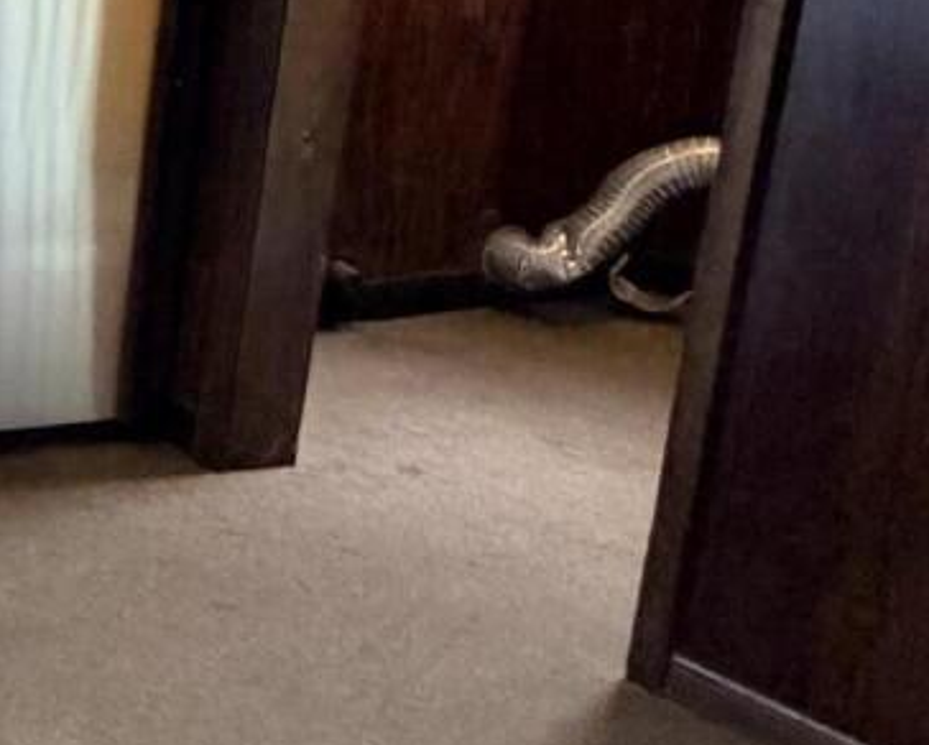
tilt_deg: -13.4
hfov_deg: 18.6
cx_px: -827
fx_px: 2064
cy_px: 87
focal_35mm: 75
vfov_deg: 20.1
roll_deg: +0.7
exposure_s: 1/60
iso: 250
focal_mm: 2.22
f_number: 2.2
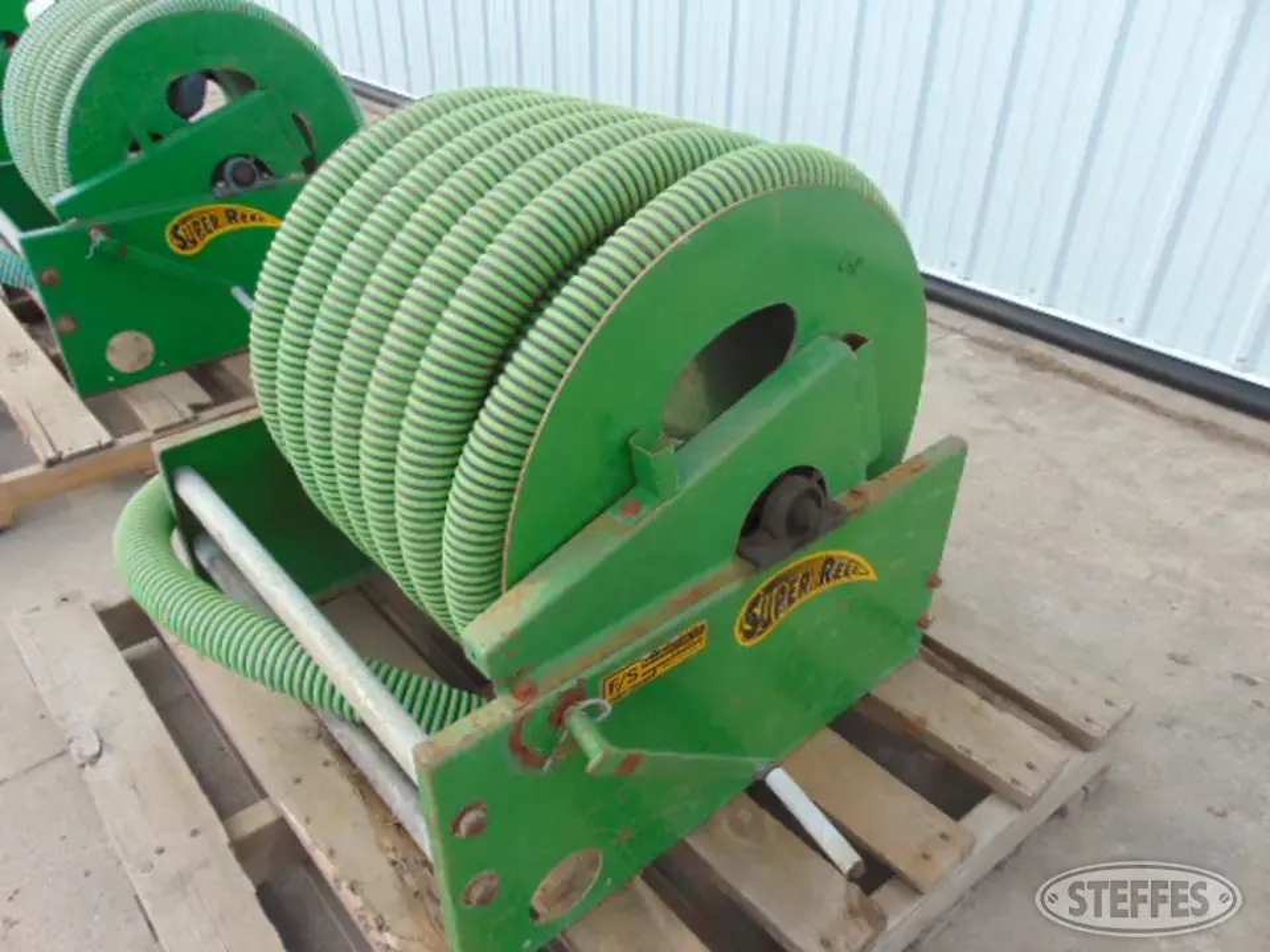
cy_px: 476
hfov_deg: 69.4
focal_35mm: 25
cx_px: 635
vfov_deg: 54.9
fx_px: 917
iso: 80
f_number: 7.7
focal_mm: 4.5
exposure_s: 1/200
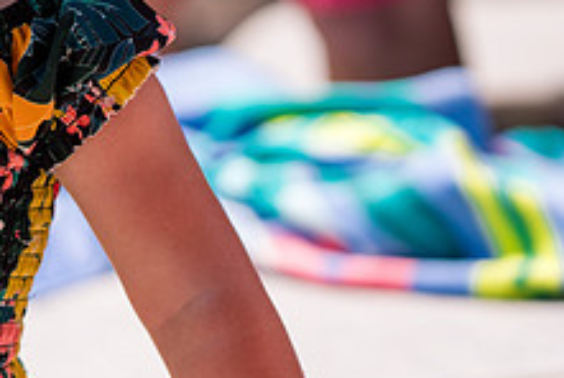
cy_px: -34
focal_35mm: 223
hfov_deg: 9.1
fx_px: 3498
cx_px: -59
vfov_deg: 6.2
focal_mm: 85
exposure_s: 1/2000
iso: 200
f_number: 3.2
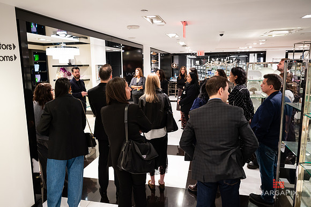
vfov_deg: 49.0
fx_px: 227
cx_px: 150
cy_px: 100
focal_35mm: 26
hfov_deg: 68.7
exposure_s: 1/160
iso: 800
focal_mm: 24
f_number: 3.2
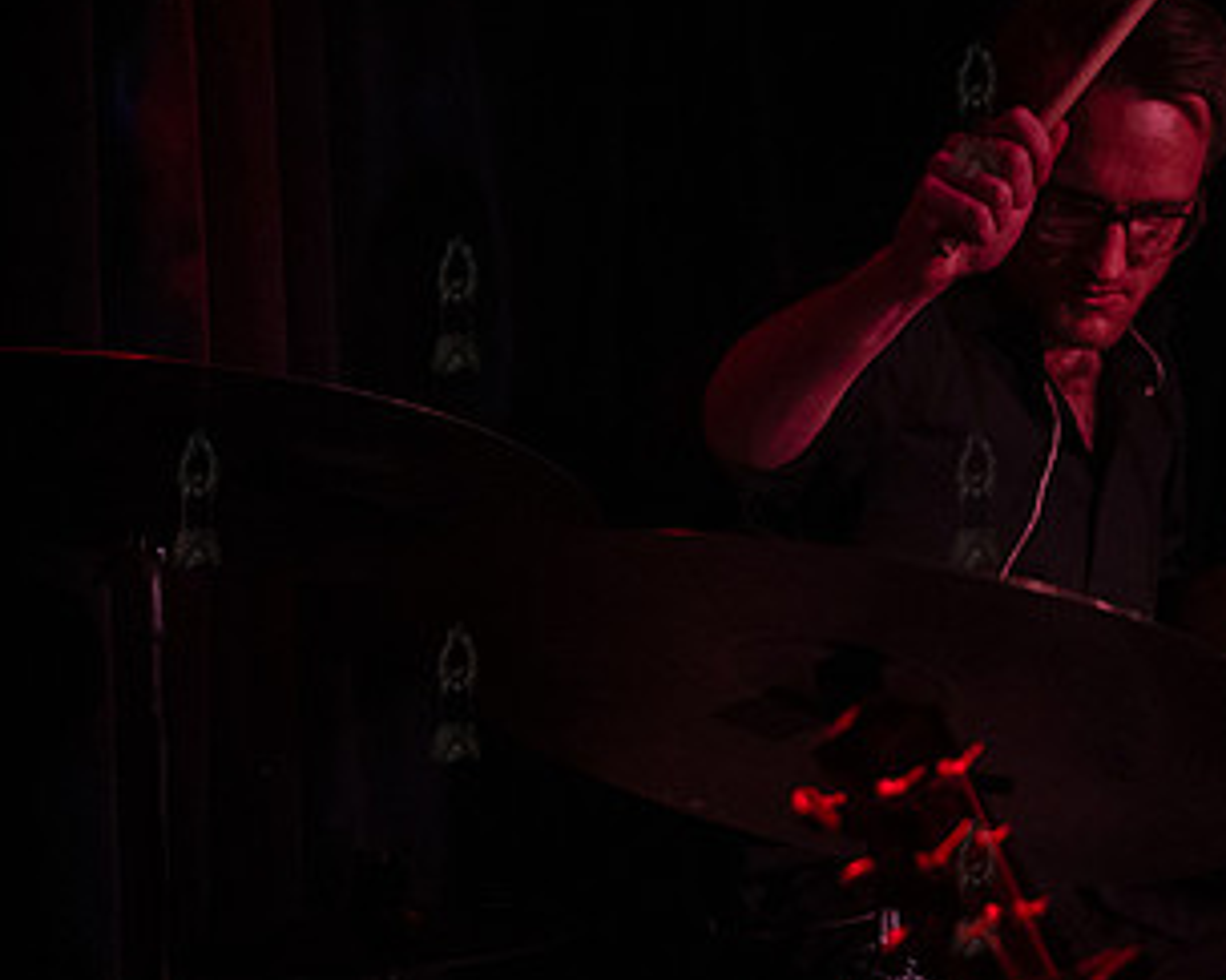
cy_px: 496
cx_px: 972
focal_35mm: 111
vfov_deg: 13.9
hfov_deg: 17.2
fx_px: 4026
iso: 8000
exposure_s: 1/320
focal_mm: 62
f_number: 3.5
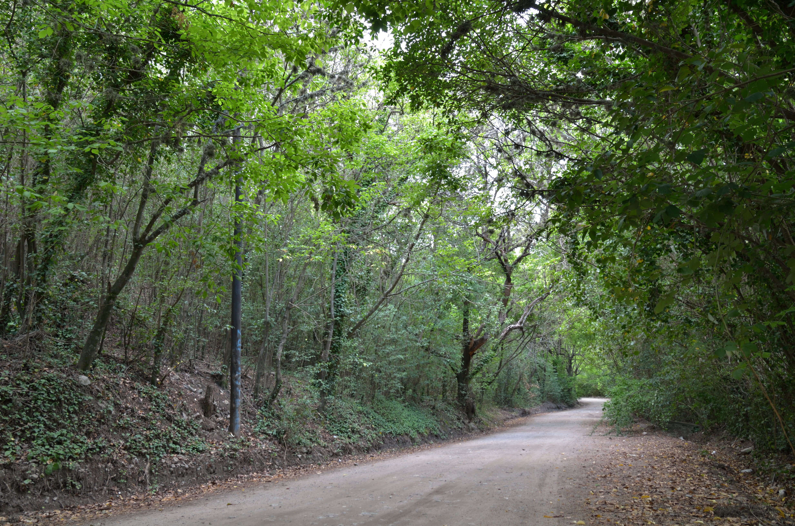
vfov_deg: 52.9
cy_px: 263
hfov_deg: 73.9
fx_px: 529
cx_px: 398
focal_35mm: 24
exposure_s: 1/6
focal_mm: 16
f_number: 9
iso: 100
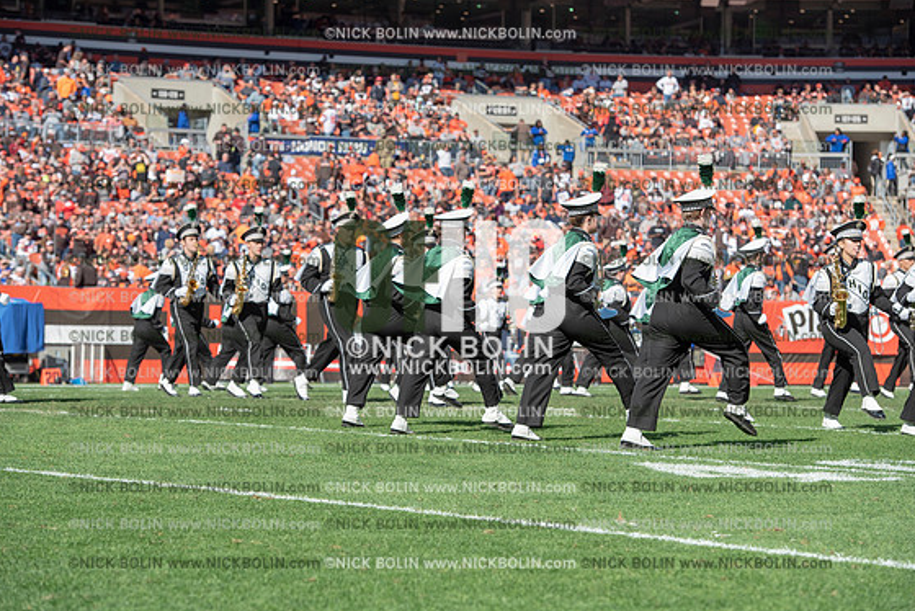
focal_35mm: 116
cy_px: 298
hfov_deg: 17.6
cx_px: 449
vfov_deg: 11.8
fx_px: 2950
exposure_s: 1/2000
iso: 400
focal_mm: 112
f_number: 5
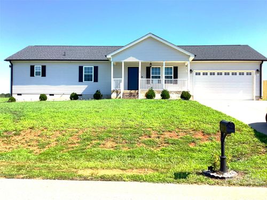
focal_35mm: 31
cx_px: 134
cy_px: 100
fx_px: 239
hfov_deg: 58.4
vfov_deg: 45.4
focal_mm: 3.3
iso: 25
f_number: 2.4
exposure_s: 1/1058
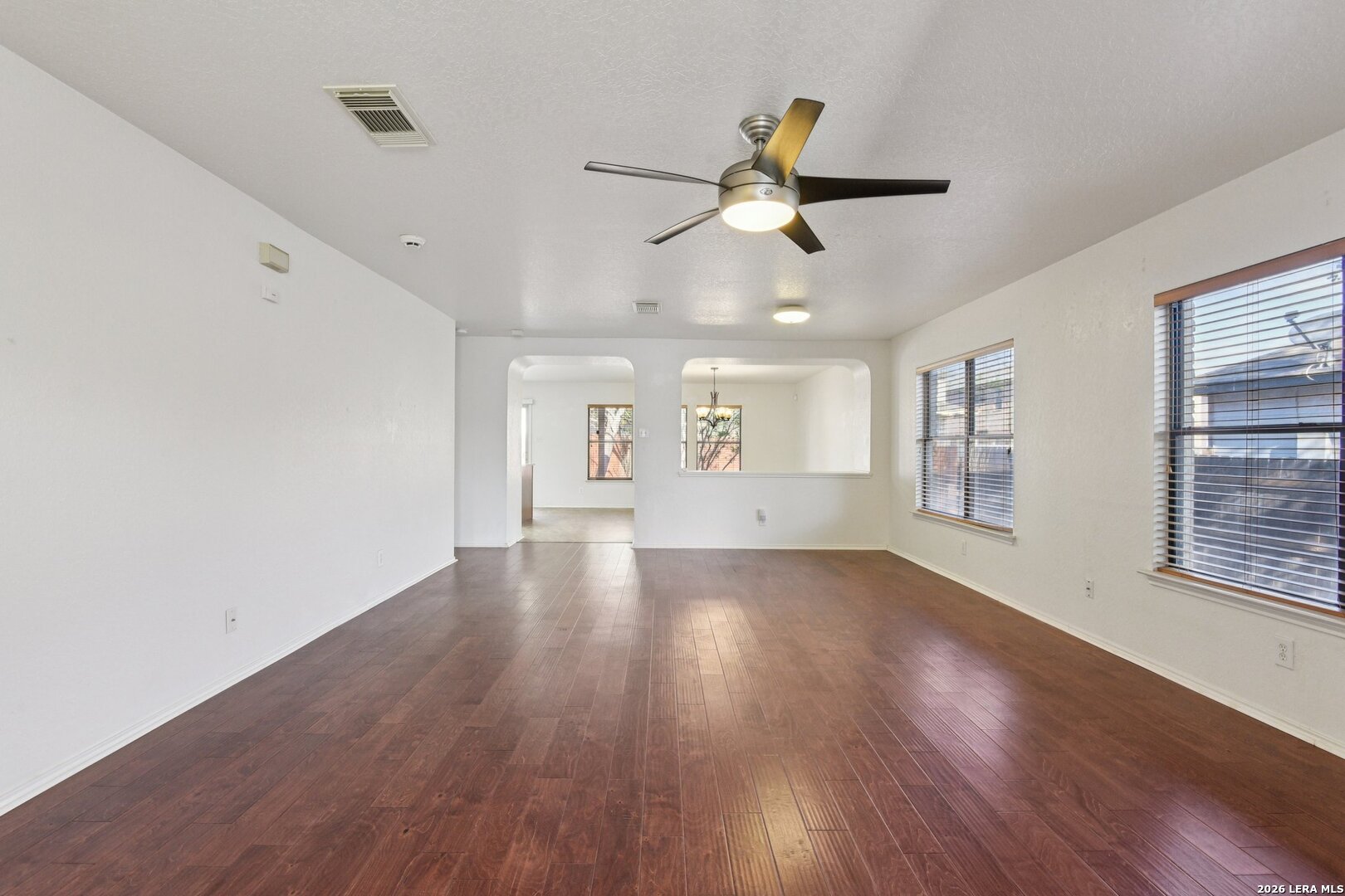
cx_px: 672
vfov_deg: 73.7
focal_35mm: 16
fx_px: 598
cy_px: 448
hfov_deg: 96.7
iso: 1800
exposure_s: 1/15
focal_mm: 16
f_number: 8
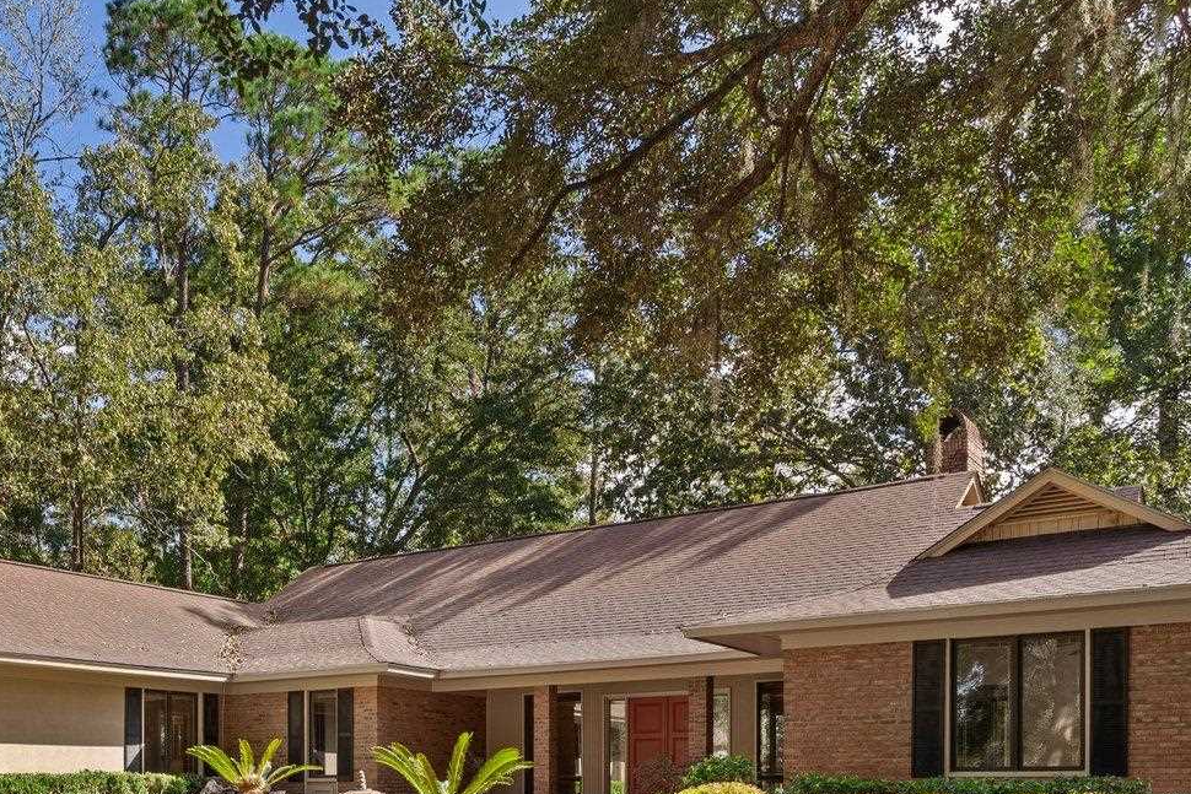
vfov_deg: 32.3
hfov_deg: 49.3
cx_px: 347
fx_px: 1257
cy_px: 793
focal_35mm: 38
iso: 100
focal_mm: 18
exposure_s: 1/6
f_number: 9
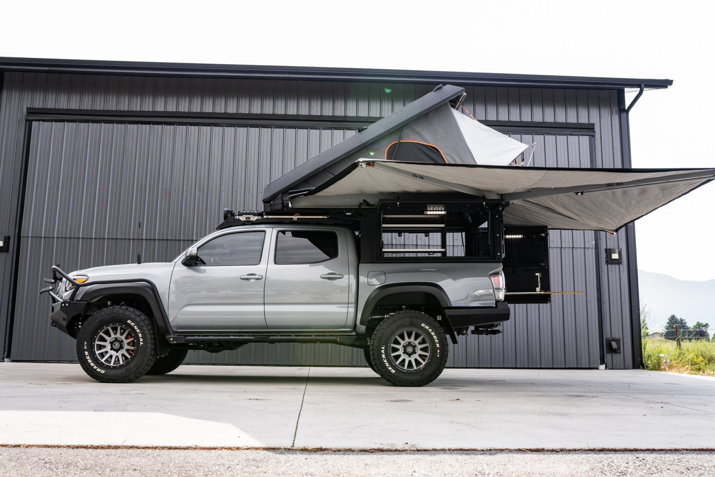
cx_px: 358
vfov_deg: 37.9
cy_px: 238
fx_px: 695
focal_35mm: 35
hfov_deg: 54.4
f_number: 4.5
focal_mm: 35
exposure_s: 1/800
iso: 640
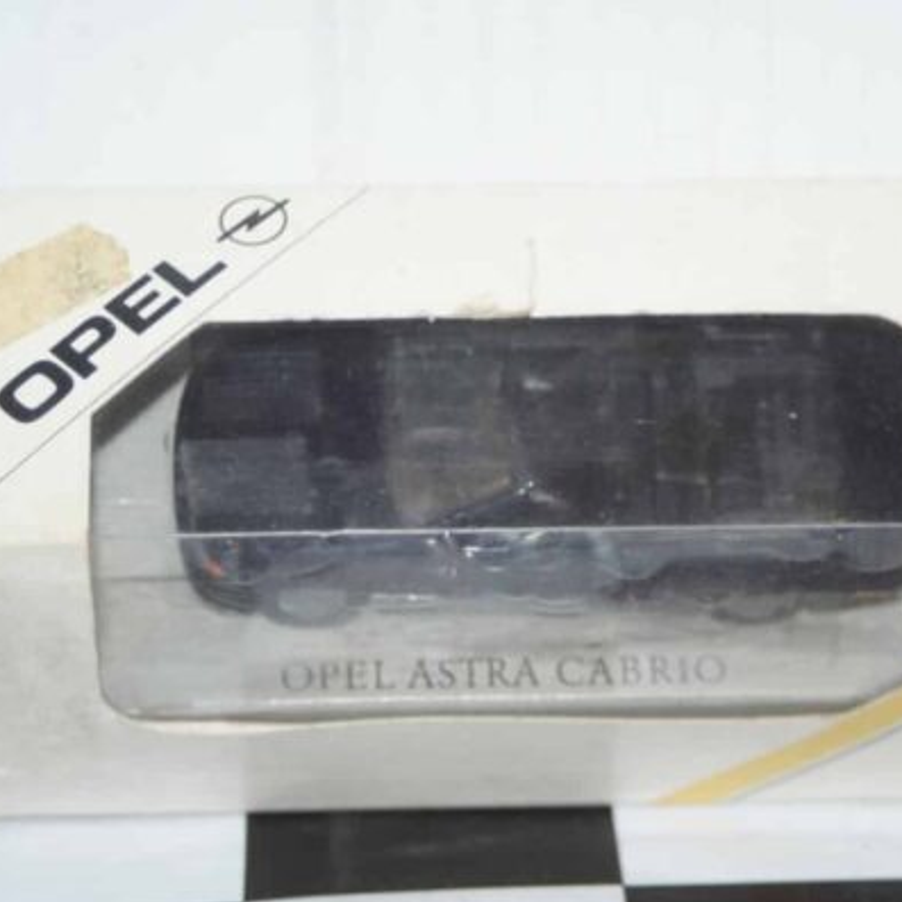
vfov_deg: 12.9
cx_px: 520
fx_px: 3980
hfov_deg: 12.9
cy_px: 452
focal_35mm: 135
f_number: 5.6
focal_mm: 70
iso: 800
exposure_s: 1/80
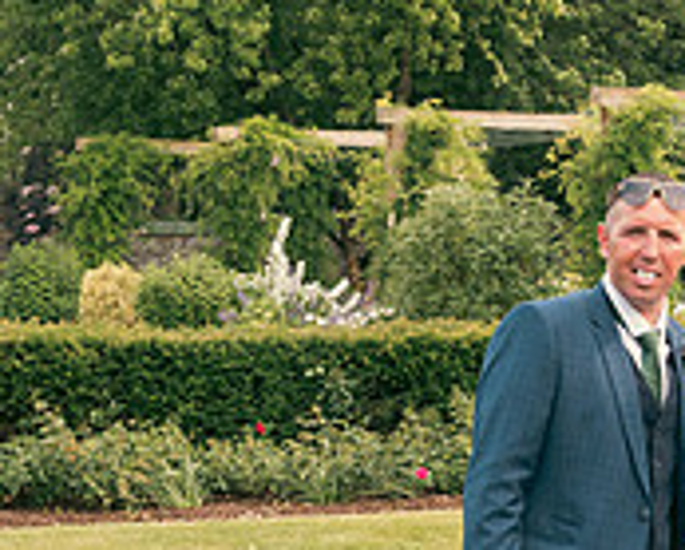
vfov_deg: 13.6
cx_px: 717
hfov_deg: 16.6
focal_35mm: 113
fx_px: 2295
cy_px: 437
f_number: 6.3
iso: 250
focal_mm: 36
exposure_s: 1/160
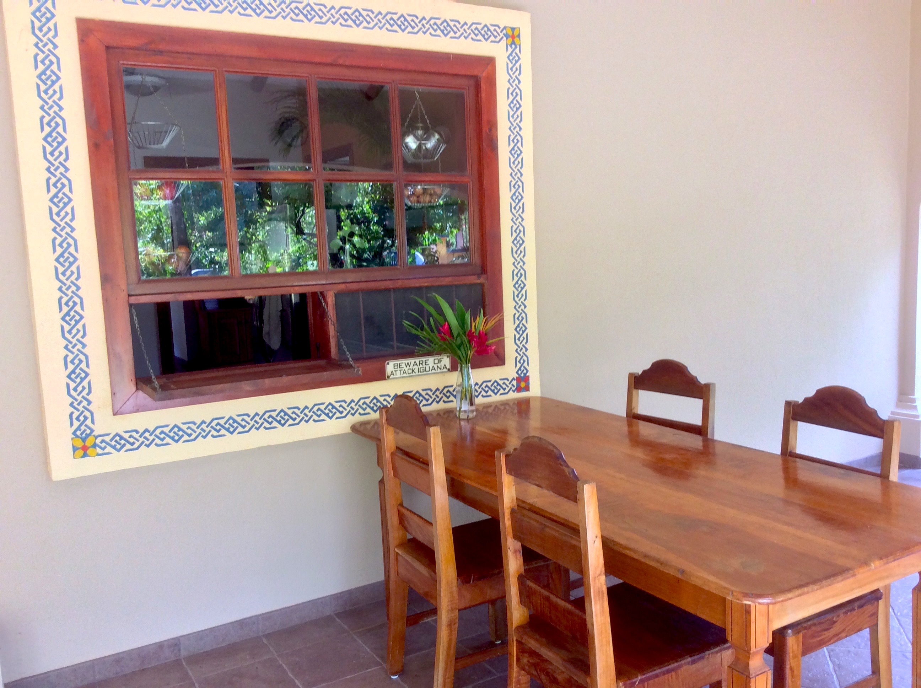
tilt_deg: -7.4
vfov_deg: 44.1
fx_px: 850
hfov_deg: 56.9
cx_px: 460
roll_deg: +3.0
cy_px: 344
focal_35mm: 32
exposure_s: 1/30
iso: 40
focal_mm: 3.3
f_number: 2.4
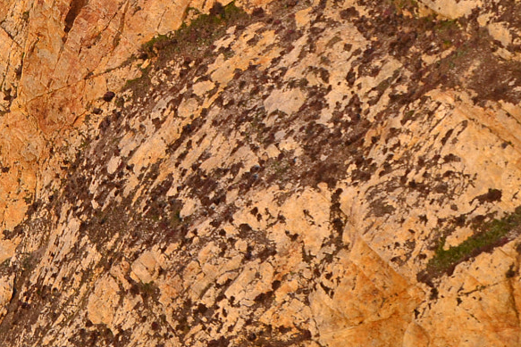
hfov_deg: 18.5
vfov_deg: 12.4
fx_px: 1549
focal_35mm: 107
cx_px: -27
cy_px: -95
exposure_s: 1/125
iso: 200
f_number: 5.6
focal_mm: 26
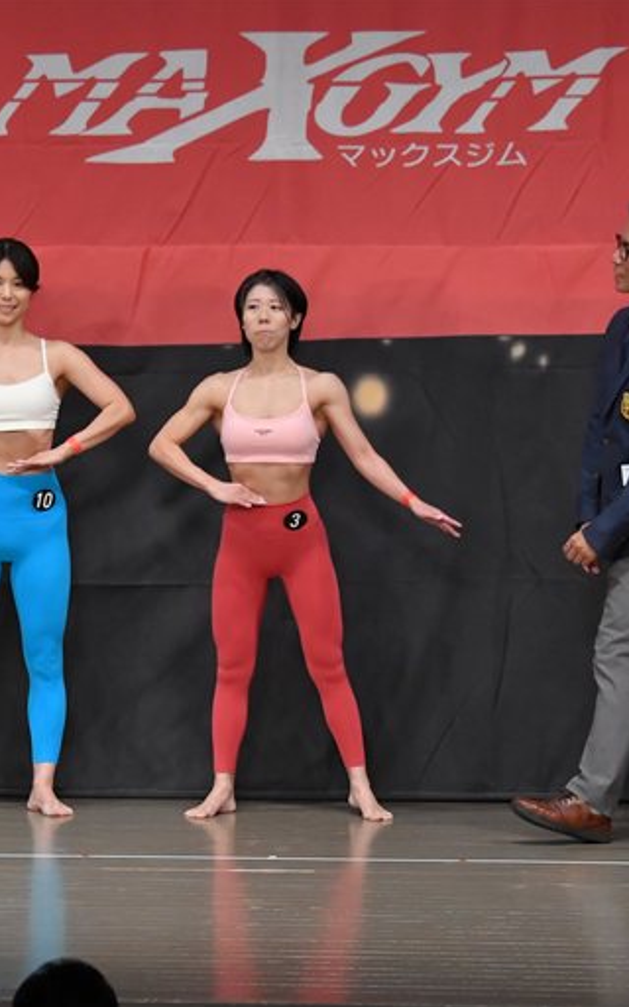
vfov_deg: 8.7
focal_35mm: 242
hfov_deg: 5.4
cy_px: 504
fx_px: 6637
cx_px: -40
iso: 4000
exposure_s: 1/400
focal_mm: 105
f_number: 5.6
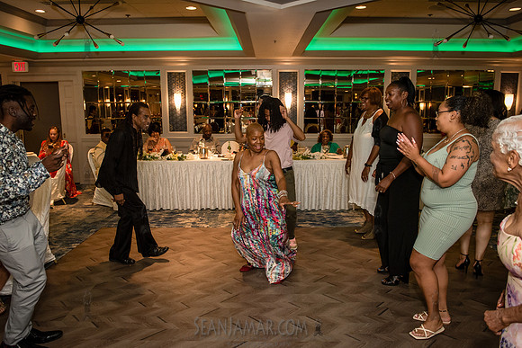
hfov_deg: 65.8
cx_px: 261
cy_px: 174
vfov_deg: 46.7
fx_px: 404
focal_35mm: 28
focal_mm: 26
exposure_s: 1/160
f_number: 3.5
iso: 1600
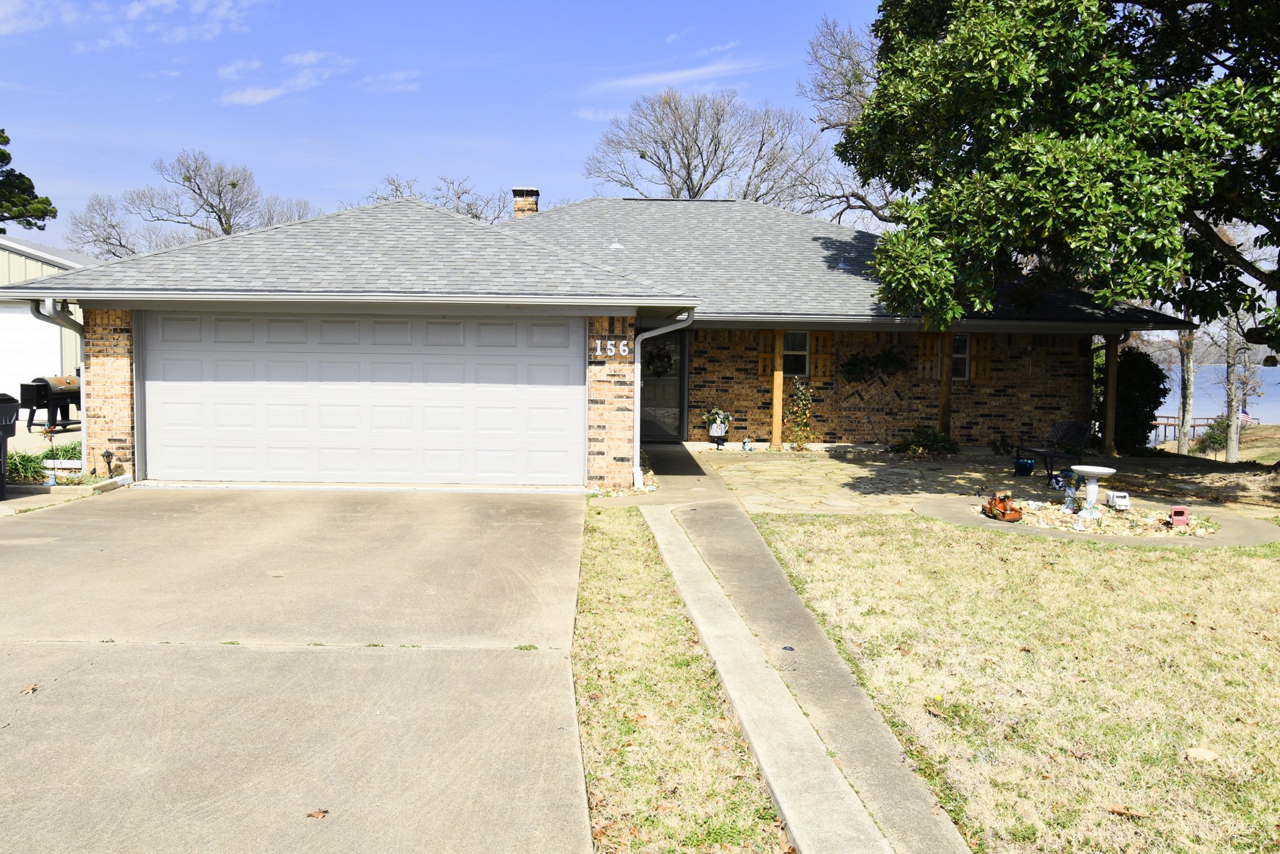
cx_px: 636
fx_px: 1102
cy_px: 430
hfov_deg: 60.3
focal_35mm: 31
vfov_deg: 42.3
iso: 100
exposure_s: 1/200
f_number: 10
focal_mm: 20
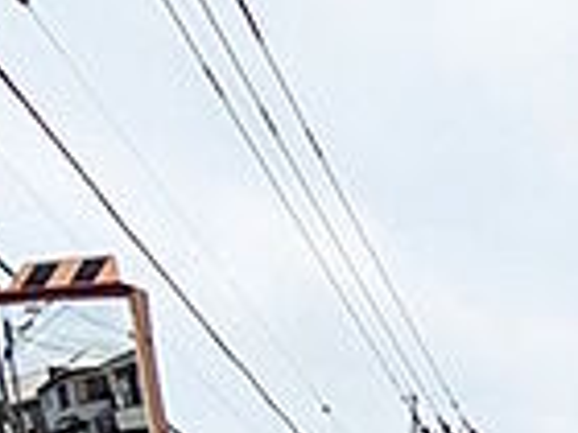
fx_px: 1002
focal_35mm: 60
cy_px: 915
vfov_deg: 16.7
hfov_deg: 22.5
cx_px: 978
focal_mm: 1.83
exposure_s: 1/2092
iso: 51
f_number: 2.2
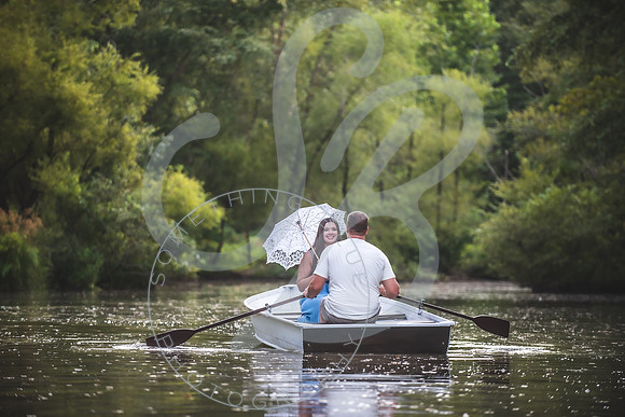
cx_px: 312
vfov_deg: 8.4
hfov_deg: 12.5
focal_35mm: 164
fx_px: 2856
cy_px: 208
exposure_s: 1/200
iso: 200
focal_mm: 160
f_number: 2.8
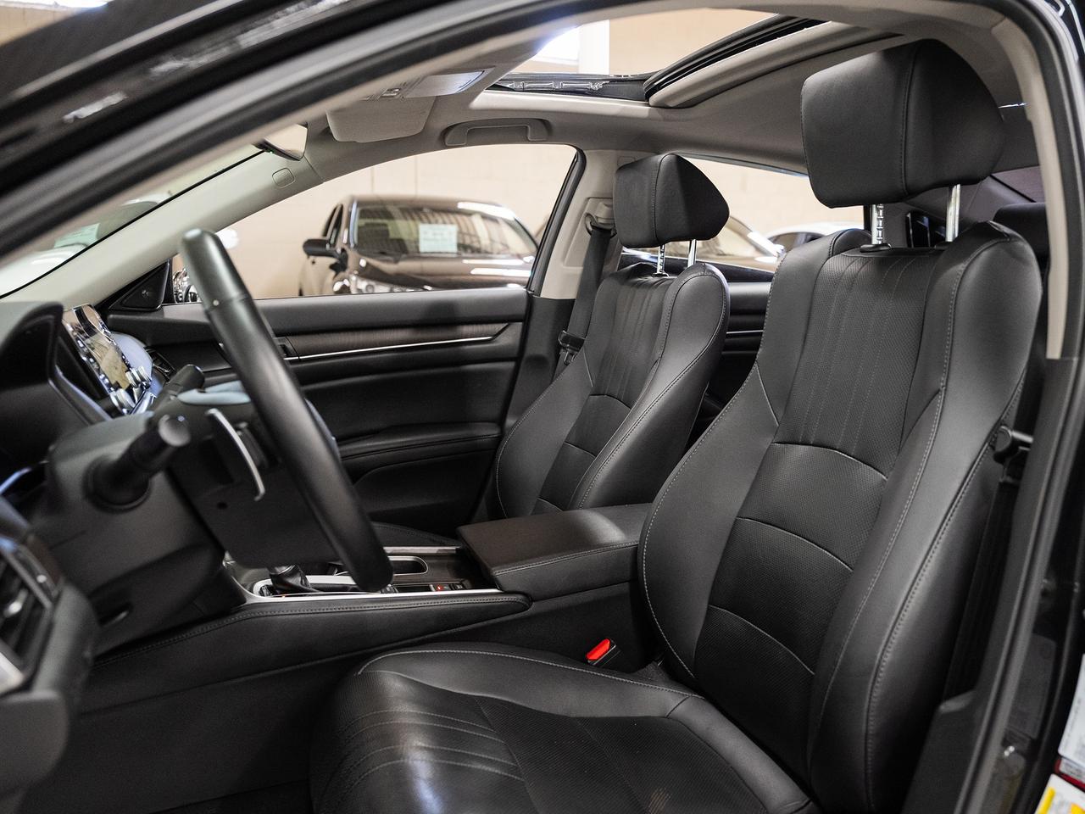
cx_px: 651
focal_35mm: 28
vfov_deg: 49.4
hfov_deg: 62.5
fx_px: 885
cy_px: 408
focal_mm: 24
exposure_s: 1/50
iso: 1000
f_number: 3.5
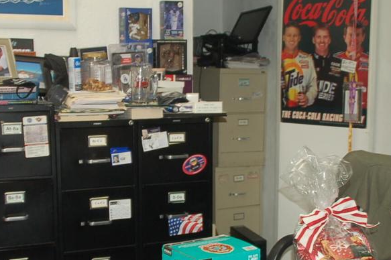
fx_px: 715
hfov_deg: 30.6
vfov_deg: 20.6
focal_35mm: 66
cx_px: 196
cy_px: 171
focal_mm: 25
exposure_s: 1/60
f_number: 4
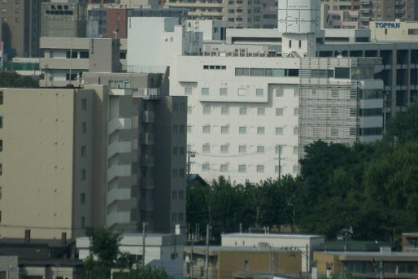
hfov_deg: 2.9
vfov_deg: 2.0
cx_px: 232
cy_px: 101
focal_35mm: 700
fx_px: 8130
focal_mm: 300
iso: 200
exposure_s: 1/200
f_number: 6.3
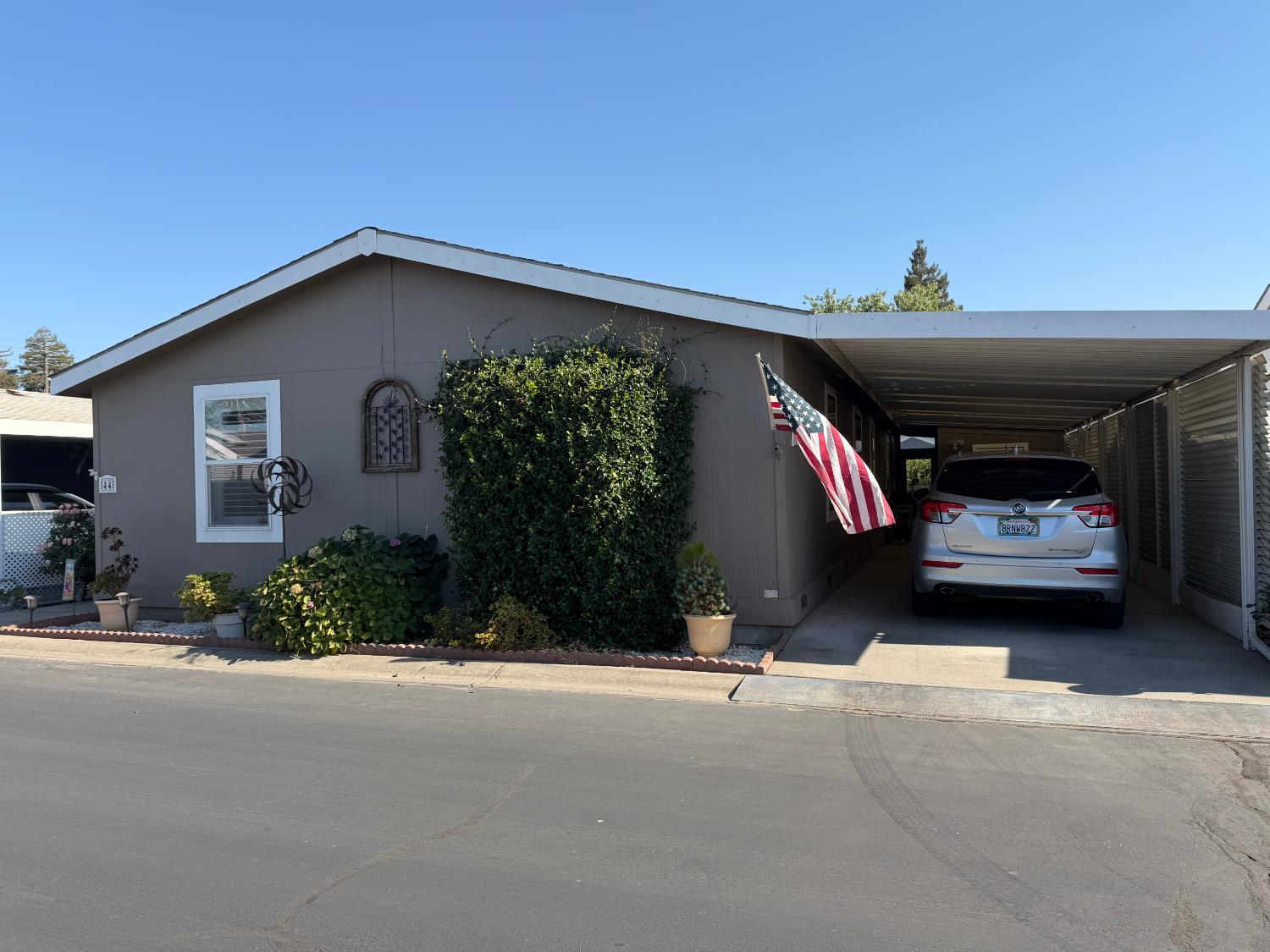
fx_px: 881
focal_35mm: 24
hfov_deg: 71.6
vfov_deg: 56.8
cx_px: 635
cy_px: 476
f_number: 1.78
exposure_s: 1/2703
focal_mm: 6.76
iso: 80
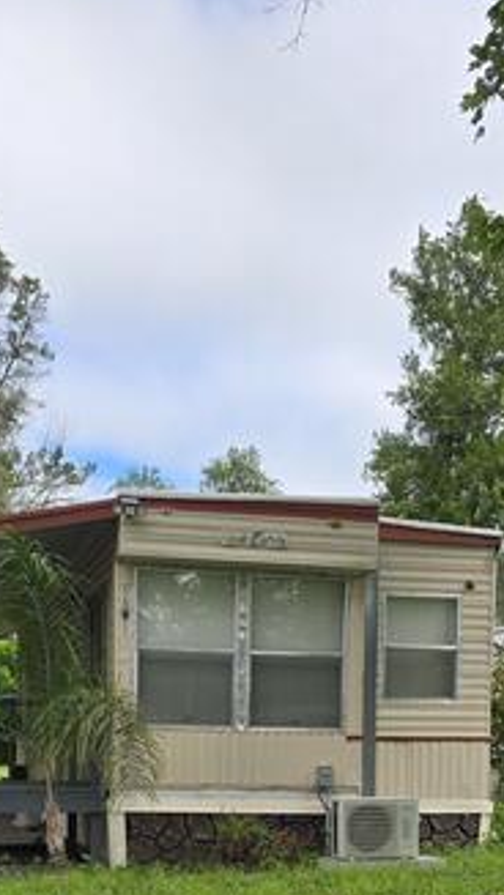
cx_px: 159
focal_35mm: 46
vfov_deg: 41.4
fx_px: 1093
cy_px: 791
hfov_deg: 25.8
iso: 12
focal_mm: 6.3
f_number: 1.7
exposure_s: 1/501
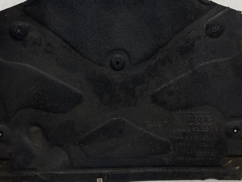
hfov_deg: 47.8
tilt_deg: -10.9
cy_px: 50
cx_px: 108
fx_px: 273
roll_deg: +1.1
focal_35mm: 39
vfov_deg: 36.2
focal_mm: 5.1
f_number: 1.6
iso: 64
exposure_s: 1/100
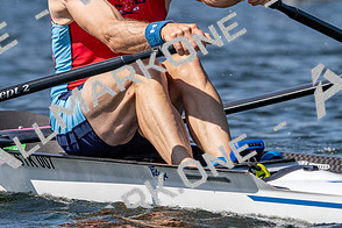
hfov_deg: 3.4
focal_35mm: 609
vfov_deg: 2.3
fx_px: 5785
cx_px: 212
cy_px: 9
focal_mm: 309
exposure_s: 1/2000
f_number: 6.3
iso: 200
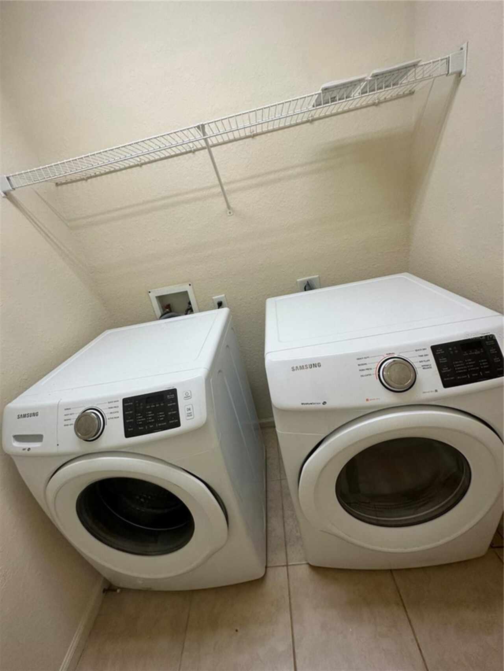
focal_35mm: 14
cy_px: 336
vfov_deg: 102.1
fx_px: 272
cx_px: 252
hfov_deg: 85.7
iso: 160
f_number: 2.2
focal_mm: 2.22
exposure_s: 1/120
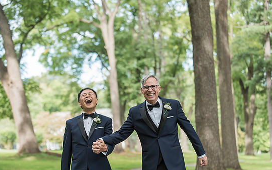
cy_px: 90
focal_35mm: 92
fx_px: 682
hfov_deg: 22.6
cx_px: 144
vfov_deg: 14.2
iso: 400
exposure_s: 1/800
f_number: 2.8
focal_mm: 80
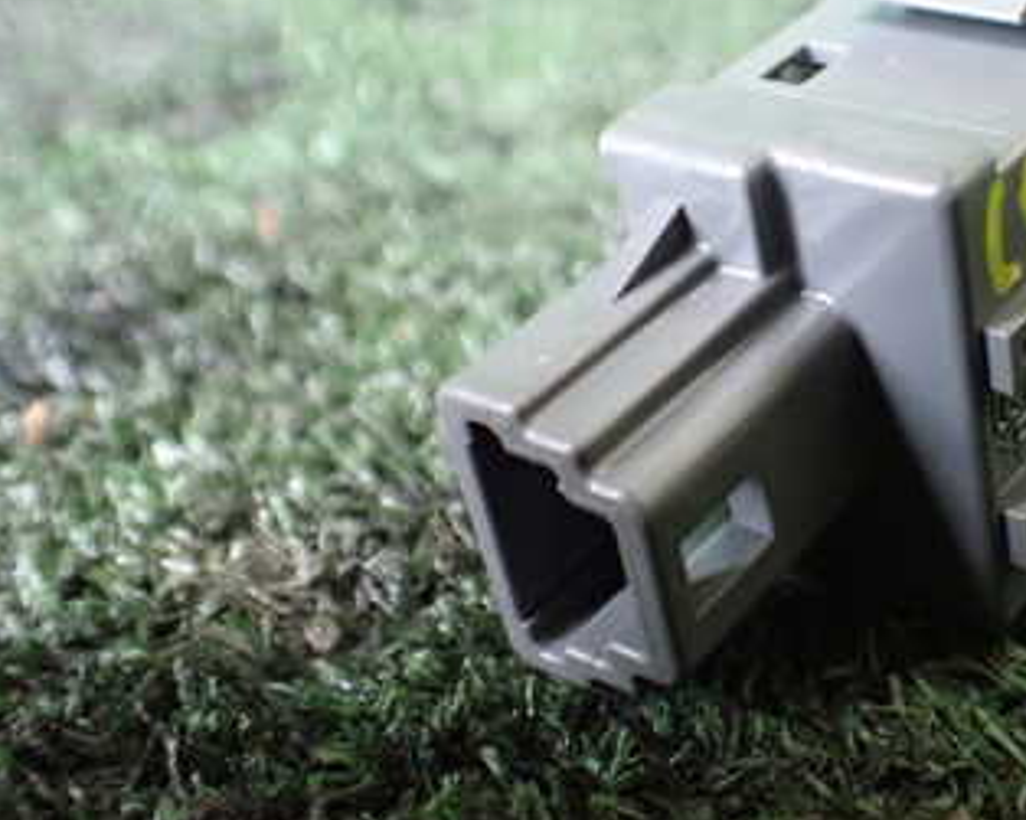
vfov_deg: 26.8
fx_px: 1700
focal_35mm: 56
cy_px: 212
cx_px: 918
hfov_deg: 32.0
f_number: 2.3
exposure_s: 1/125
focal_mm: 5.4
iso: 800
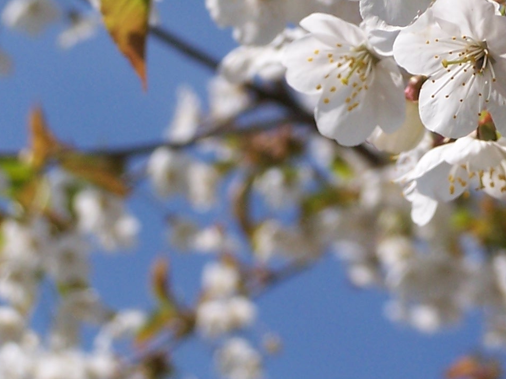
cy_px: -64
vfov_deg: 5.3
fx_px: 4107
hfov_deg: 7.0
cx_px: 550
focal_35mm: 281
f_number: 4.5
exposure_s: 1/750
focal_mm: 19.4
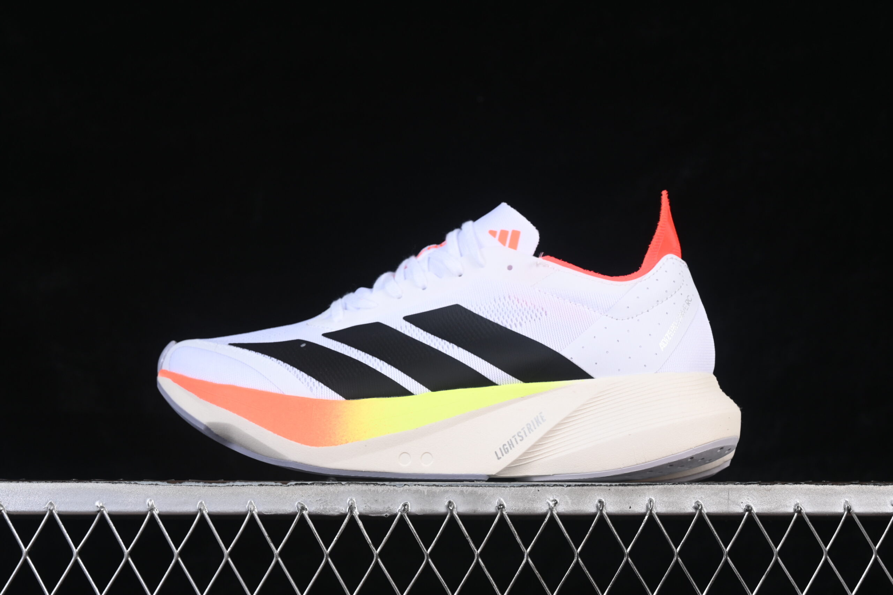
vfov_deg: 18.2
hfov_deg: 27.0
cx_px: 446
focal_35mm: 75
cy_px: 298
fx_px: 1860
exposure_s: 1/80
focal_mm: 50
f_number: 8
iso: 160
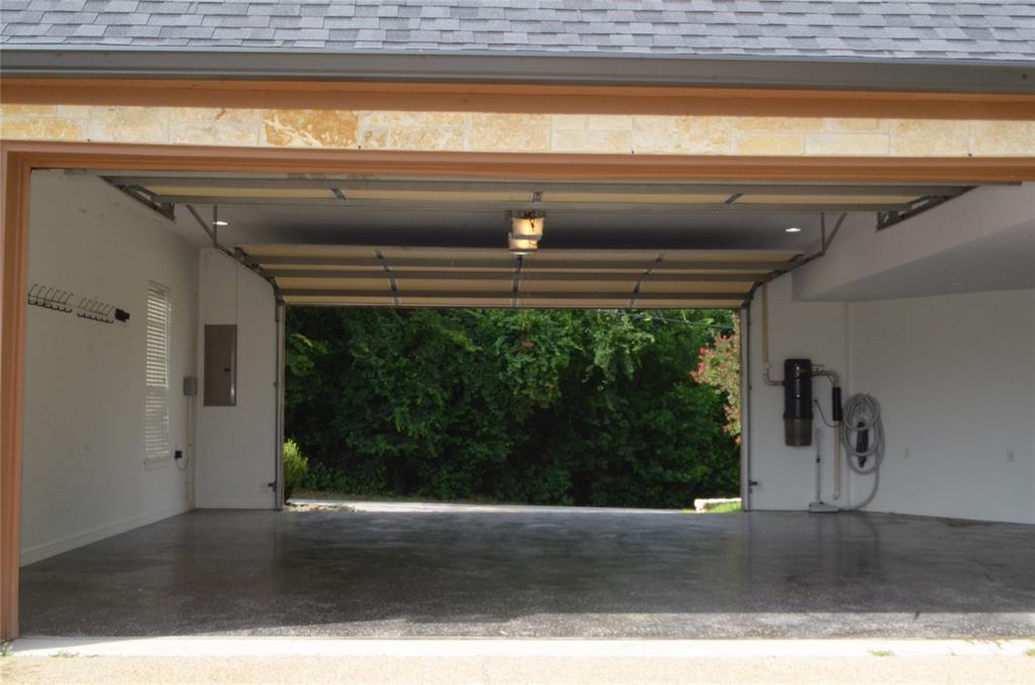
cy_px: 342
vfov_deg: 34.1
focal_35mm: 39
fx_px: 1119
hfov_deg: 49.6
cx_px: 518
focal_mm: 26
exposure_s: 1/160
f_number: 16
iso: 1600
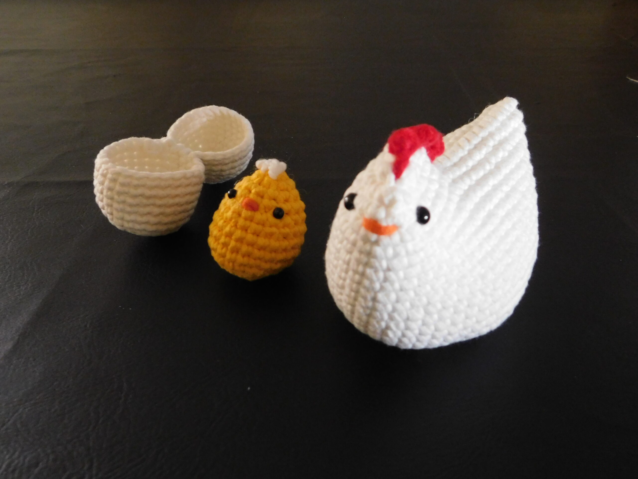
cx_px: 319
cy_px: 240
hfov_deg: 60.0
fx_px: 553
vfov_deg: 46.8
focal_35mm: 30
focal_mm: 5.3
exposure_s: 1/8
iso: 640
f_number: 3.2
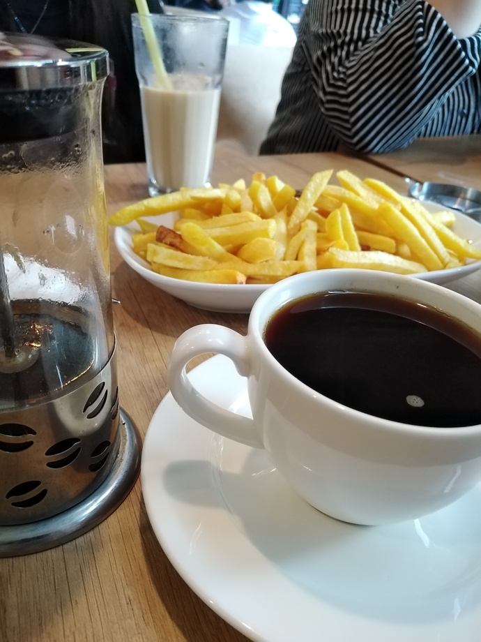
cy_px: 321
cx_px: 240
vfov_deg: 67.3
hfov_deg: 53.1
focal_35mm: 26
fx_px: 482
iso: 371
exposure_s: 1/20
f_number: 1.8
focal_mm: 3.62
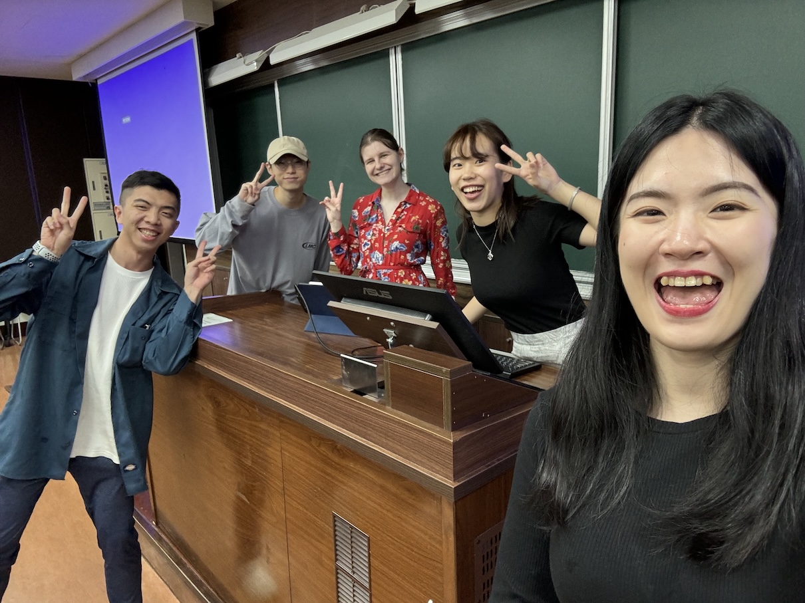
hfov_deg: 73.9
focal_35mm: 23
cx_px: 402
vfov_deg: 58.9
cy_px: 302
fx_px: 535
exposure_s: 1/60
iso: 125
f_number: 1.9
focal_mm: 2.69
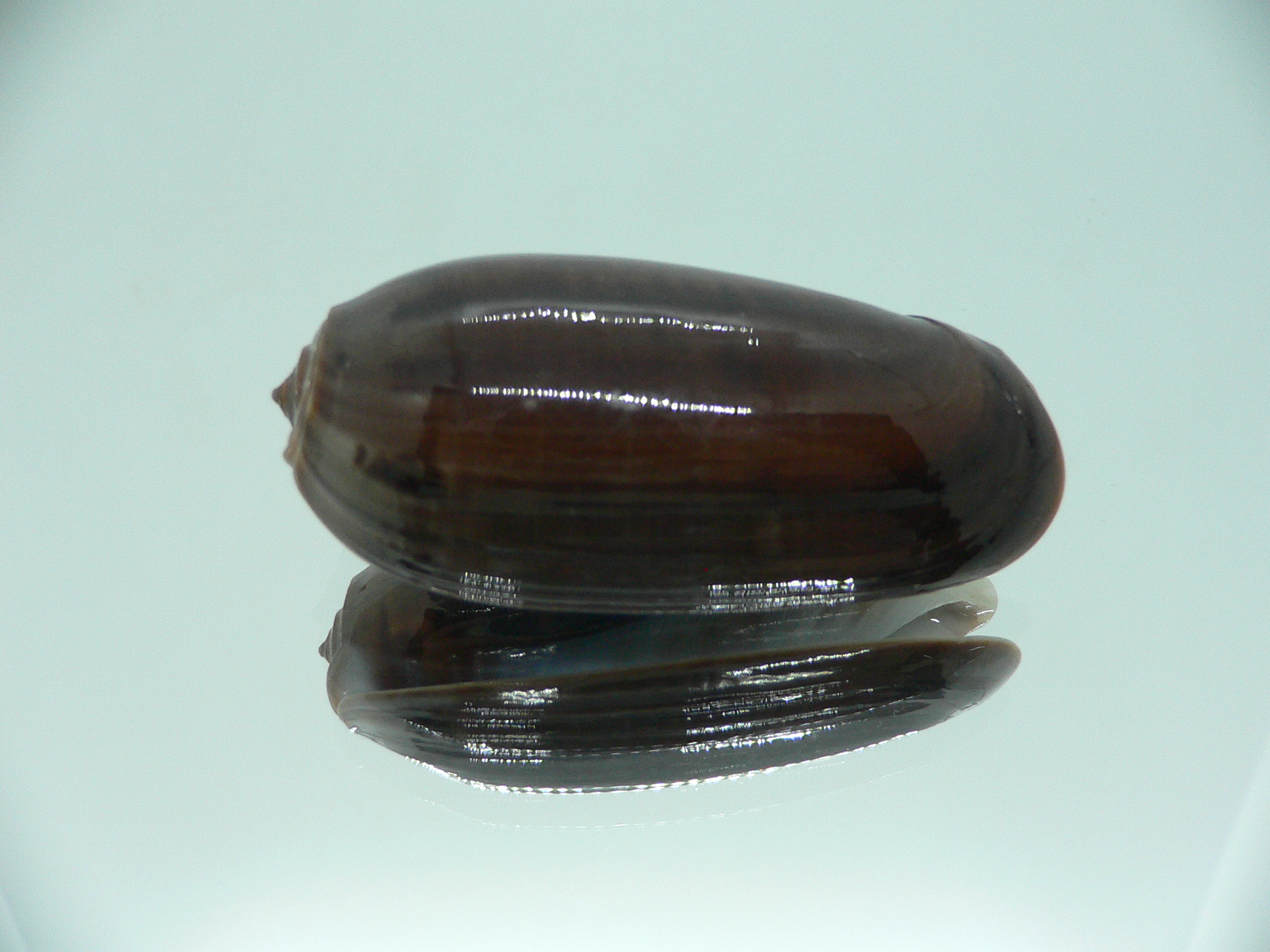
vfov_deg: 40.7
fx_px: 1284
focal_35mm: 35
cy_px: 476
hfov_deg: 52.6
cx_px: 635
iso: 150
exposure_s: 1/60
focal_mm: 4.6
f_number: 2.8
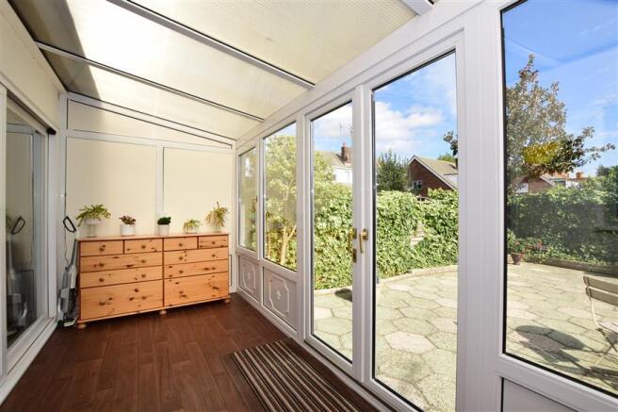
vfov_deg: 77.3
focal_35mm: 15
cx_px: 309
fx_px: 257
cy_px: 206
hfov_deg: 100.4
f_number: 13
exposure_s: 1/200
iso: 200
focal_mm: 10
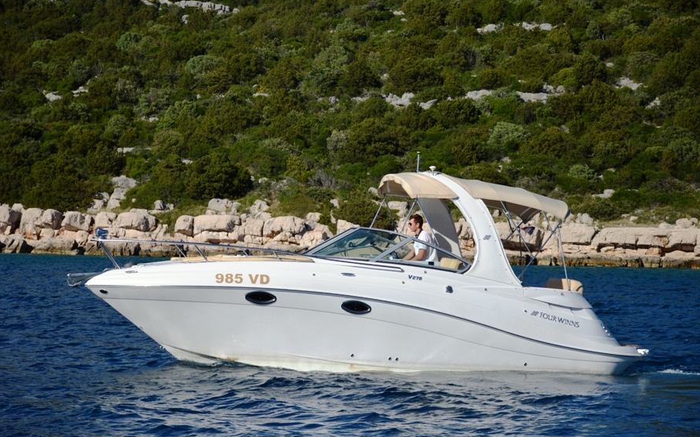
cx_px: 348
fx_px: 2203
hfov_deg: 18.1
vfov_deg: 11.3
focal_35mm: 116
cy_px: 218
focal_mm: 75
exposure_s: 1/4000
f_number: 5
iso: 250
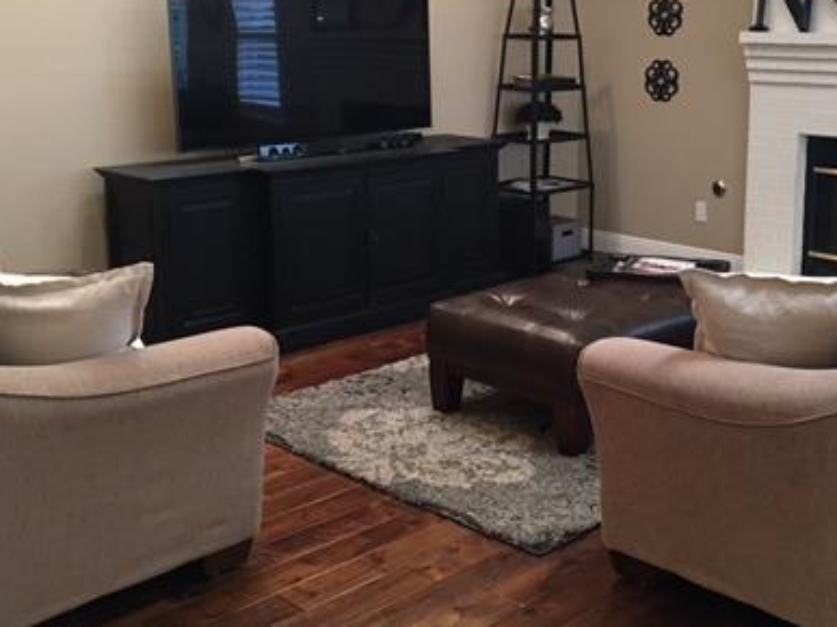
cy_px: 212
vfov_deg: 30.0
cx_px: 534
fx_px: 1160
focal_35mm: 48
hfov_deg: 39.3
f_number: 2.2
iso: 100
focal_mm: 4.15
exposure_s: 1/8
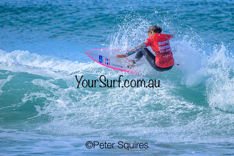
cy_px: 59
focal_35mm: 1098
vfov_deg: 1.3
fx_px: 7141
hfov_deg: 1.9
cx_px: 156
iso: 560
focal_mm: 800
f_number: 6.3
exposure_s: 1/2000
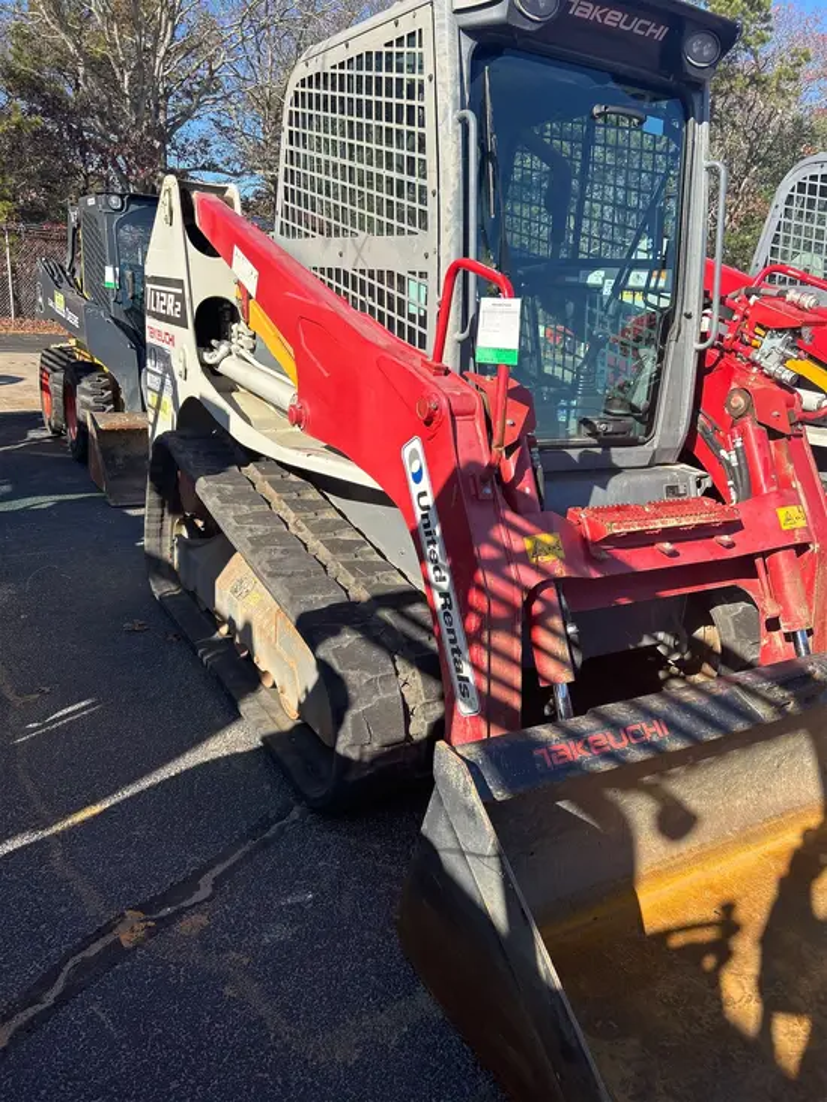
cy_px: 551
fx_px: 828
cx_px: 414
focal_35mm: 26
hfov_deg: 53.1
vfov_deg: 67.3
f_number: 1.5
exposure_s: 1/2123
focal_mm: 5.7
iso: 50
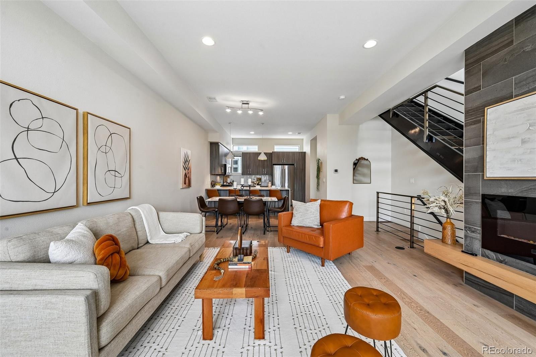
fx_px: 208
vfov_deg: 81.2
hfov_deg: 104.3
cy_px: 178
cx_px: 268
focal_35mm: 14
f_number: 10
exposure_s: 1/25
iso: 400
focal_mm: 14
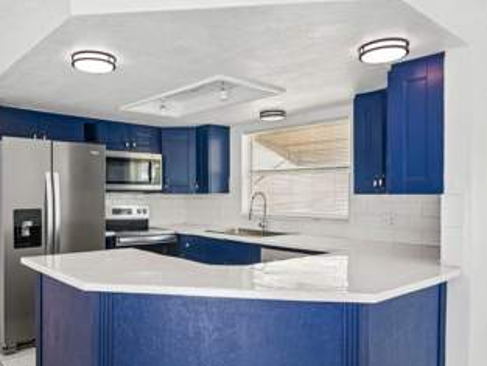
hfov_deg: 62.7
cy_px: 199
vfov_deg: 49.7
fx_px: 394
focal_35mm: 28
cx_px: 187
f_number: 8
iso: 400
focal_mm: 19
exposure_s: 1/60
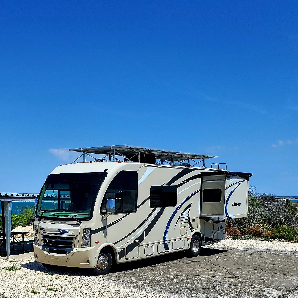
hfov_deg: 36.3
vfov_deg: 35.3
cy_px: 249
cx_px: 90
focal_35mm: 46
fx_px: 448
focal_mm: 4.3
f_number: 2.4
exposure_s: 1/5000
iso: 50
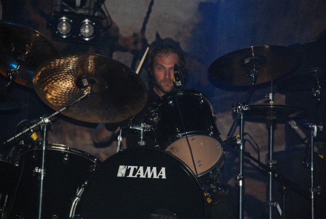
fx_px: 1632
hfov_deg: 11.4
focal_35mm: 180
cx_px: 163
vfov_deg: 7.7
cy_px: 110
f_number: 5.6
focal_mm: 120
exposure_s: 1/125
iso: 1250
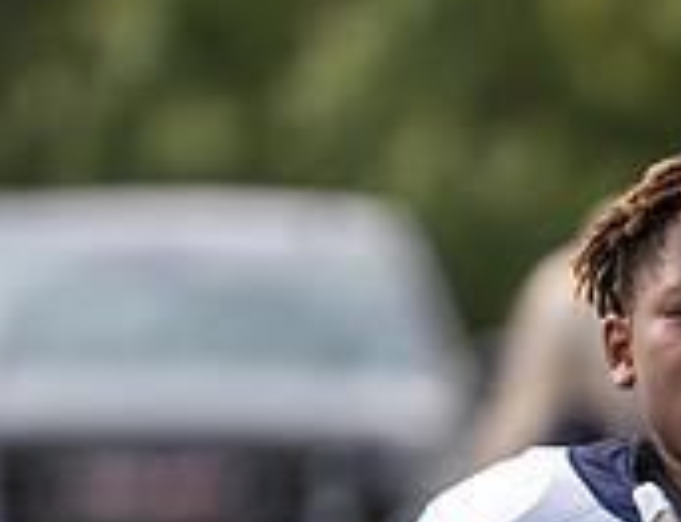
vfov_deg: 2.1
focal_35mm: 734
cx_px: 865
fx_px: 14552
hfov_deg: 2.7
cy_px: 773
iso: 160
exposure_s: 1/1250
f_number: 2.8
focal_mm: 186
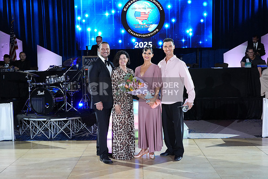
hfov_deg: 53.1
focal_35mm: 36
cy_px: 90
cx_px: 134
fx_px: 268
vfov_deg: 36.9
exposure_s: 1/320
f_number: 6.3
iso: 4000
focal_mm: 36
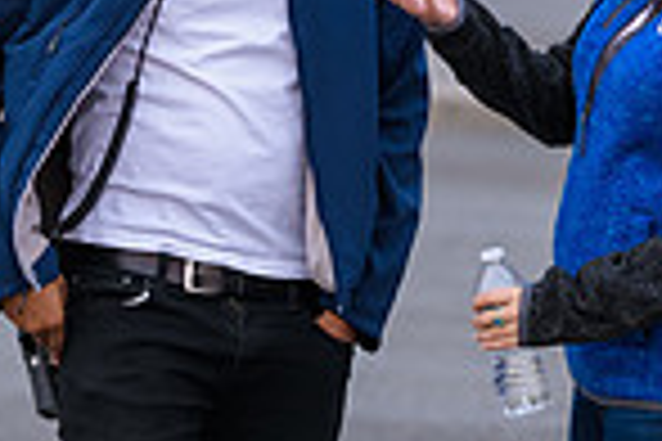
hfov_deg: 5.3
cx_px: 365
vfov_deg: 3.5
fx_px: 7116
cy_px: -16
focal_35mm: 387
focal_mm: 98
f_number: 3.2
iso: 800
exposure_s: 1/200
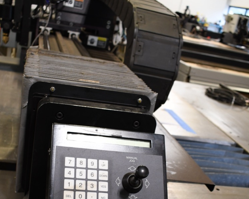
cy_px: 168
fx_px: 354
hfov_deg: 38.7
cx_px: 111
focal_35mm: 48
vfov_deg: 30.4
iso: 1000
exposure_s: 1/80
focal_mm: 20
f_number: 4.5
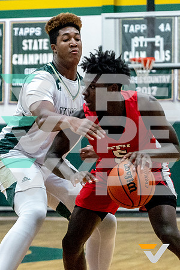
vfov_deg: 11.4
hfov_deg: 7.6
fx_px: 1349
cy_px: 144
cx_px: 75
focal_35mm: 180
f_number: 2.8
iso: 1250
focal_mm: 70
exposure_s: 1/800
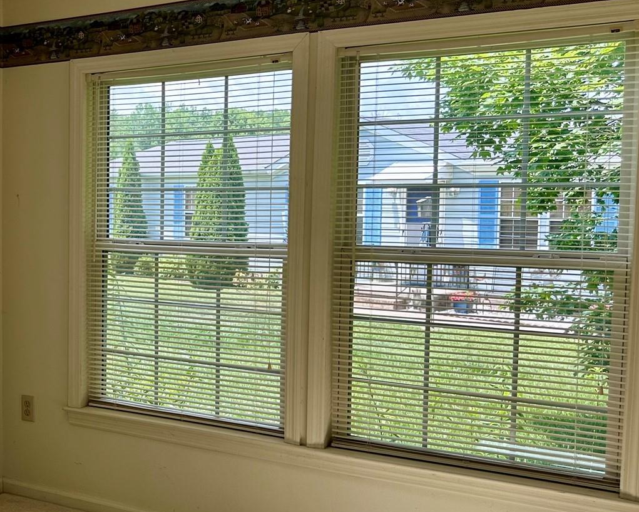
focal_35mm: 47
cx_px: 39
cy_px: 249
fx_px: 889
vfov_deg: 32.1
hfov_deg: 36.5
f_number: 1.78
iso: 80
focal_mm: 6.86
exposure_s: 1/699
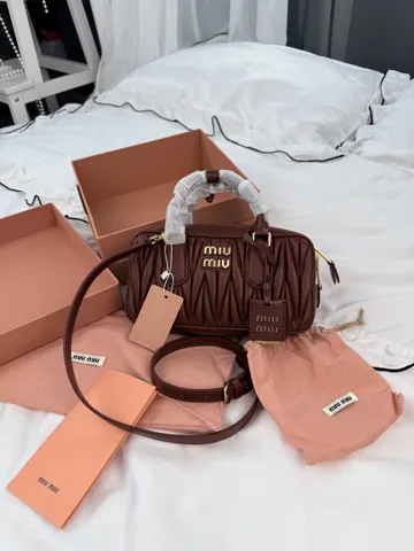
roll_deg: +1.6
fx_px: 383
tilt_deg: -42.0
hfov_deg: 56.8
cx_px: 207
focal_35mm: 24
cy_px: 276
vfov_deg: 71.6
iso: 80
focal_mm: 6.76
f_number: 1.78
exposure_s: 1/967
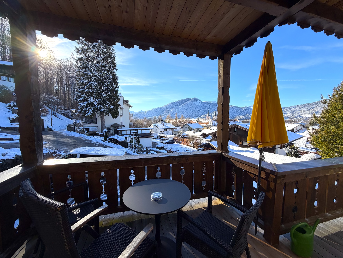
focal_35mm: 14
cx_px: 172
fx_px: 139
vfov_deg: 85.7
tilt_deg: -3.2
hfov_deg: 102.1
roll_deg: +0.6
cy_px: 129
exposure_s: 1/734
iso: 40
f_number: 2.2
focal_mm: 2.22
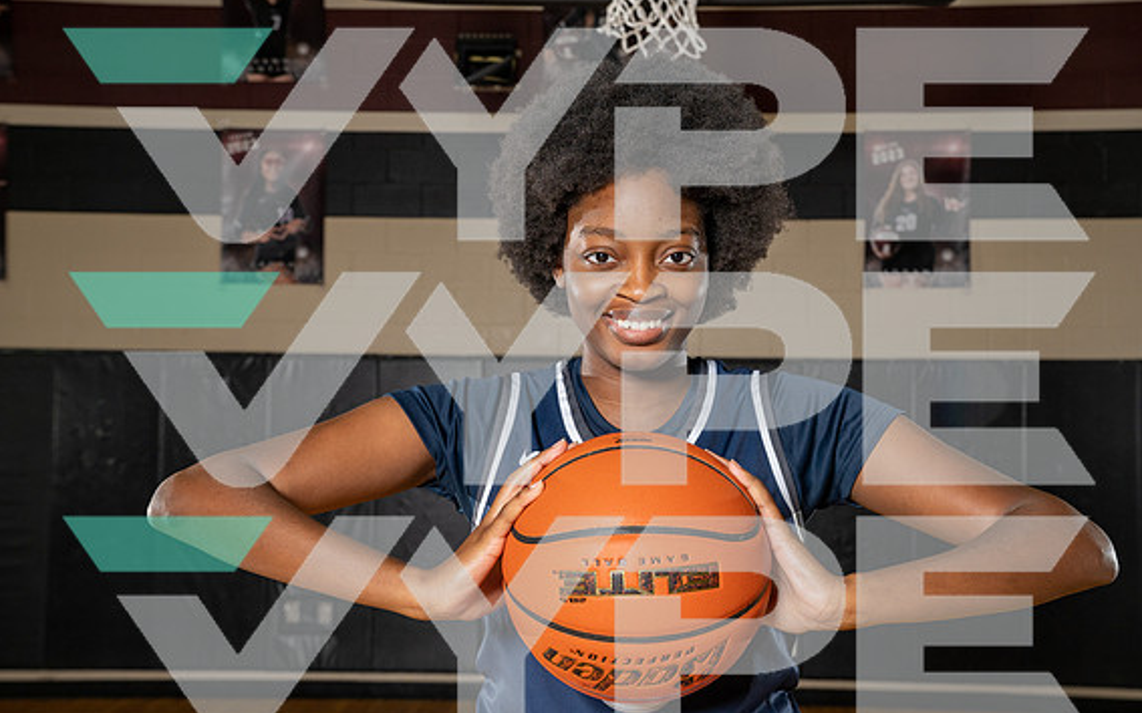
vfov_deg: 26.8
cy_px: 380
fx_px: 1493
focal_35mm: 48
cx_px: 582
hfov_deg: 41.8
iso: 320
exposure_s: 1/250
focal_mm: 46
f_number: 7.1
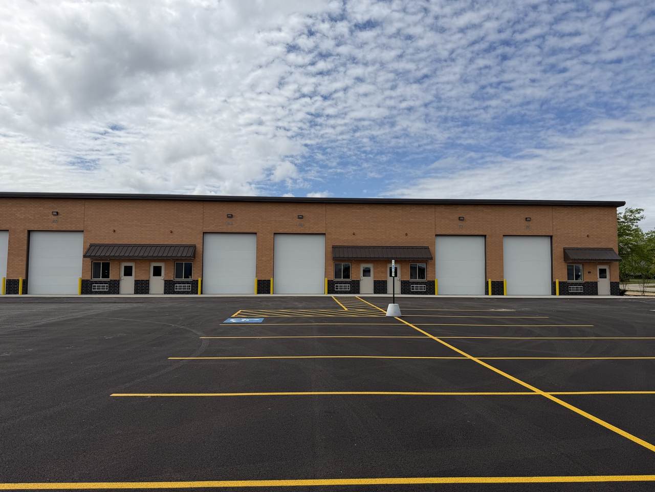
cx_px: 328
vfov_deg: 56.8
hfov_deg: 71.6
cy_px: 246
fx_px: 454
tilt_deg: +4.0
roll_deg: +0.0
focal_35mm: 24
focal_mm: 6.76
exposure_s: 1/9091
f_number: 1.78
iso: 80
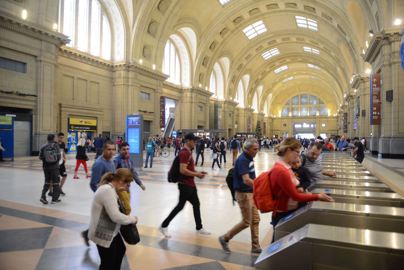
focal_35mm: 24
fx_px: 269
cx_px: 202
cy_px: 135
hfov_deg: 73.7
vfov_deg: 53.2
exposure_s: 1/40
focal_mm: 24
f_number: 2.8
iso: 200
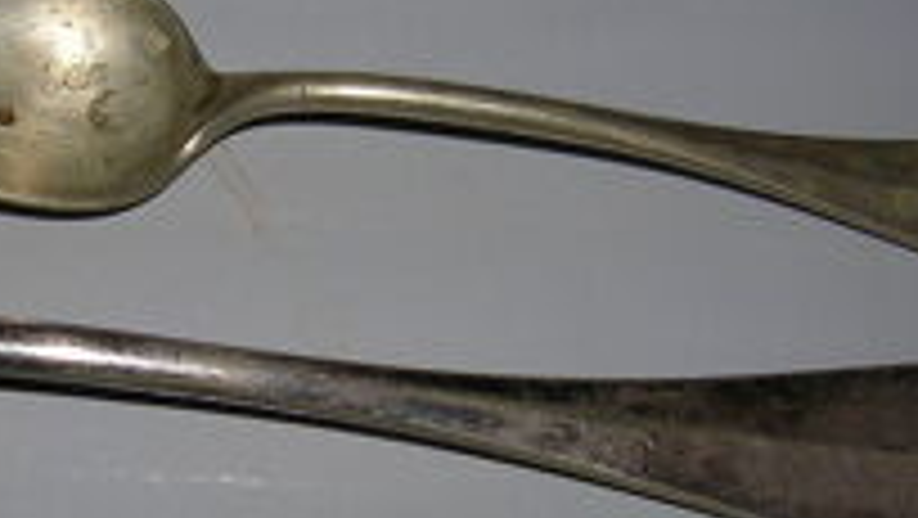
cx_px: 72
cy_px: 209
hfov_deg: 23.7
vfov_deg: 13.9
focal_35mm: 87
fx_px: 2119
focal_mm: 5.7
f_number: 2.9
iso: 50
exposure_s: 1/60.1
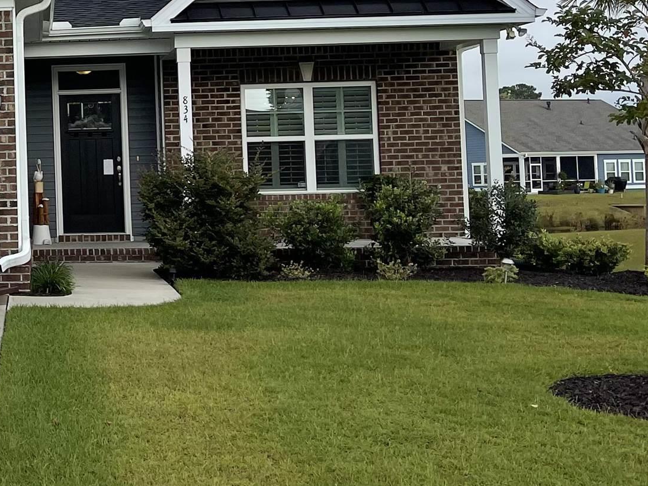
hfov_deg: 24.7
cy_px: 104
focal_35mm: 73
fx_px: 1367
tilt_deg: +4.0
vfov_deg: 20.0
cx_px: -82
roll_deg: +1.6
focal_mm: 5.1
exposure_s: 1/2786
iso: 32
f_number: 1.6
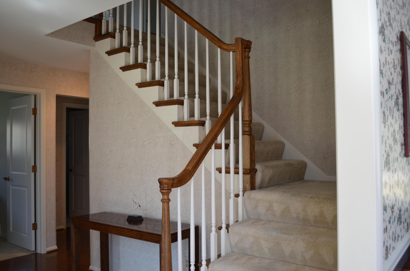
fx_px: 375
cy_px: 136
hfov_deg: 57.3
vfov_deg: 39.8
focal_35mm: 33
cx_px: 205
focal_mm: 22
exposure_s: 1/60
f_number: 4
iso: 400
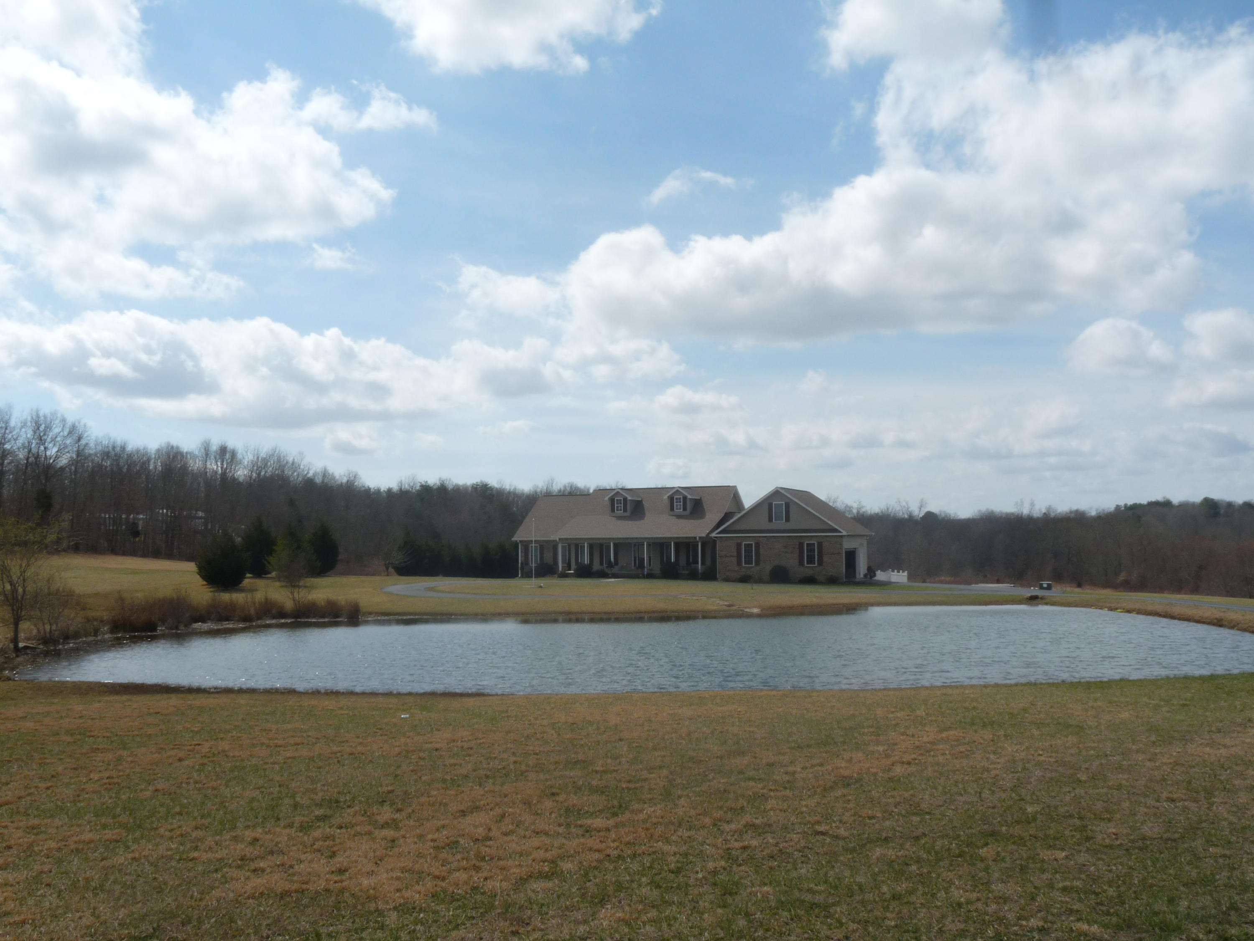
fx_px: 1304
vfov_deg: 39.7
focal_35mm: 36
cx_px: 627
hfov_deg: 51.4
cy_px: 470
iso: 100
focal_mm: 6.4
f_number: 8
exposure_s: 1/500
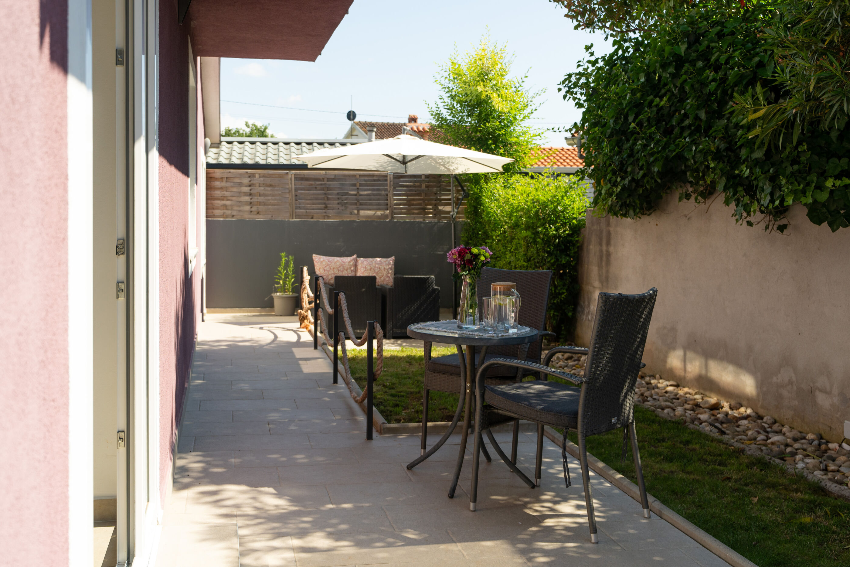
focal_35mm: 36
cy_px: 284
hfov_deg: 53.1
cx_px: 425
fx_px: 850
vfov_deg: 36.9
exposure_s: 1/1000
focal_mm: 24
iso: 100
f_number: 2.8
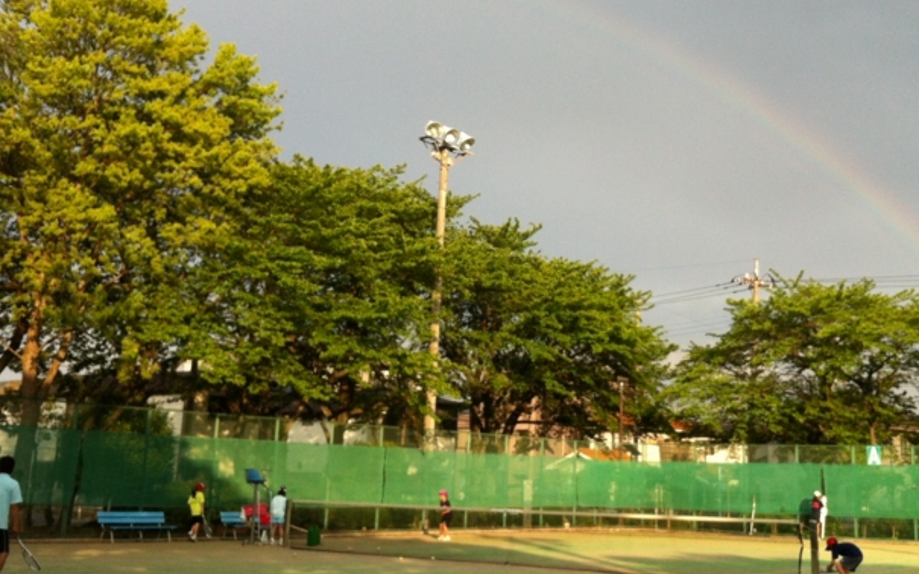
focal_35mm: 49
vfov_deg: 26.1
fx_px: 1227
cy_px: 176
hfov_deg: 40.9
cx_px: 541
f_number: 2.8
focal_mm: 3.85
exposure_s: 1/580
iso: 80
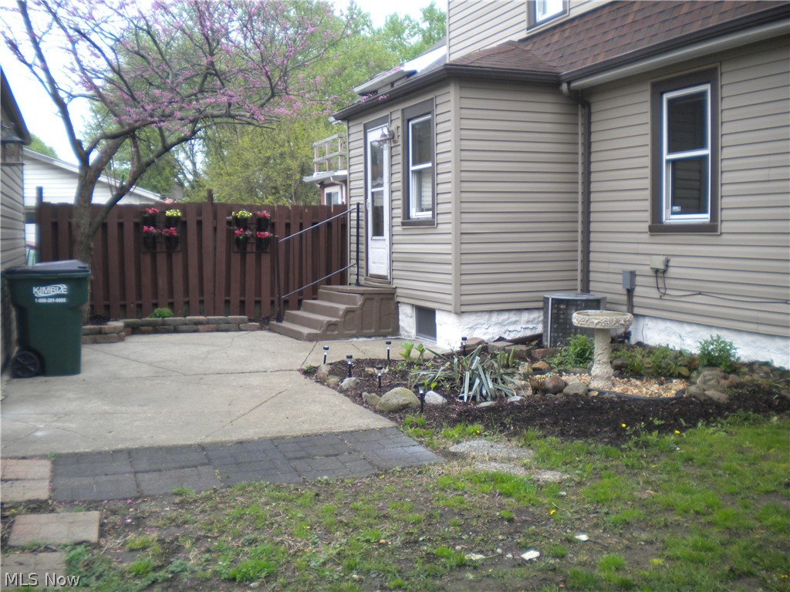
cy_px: 296
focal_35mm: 35
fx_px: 799
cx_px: 395
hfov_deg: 52.6
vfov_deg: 40.7
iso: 80
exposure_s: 1/91.5
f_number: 3.1
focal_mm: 6.3
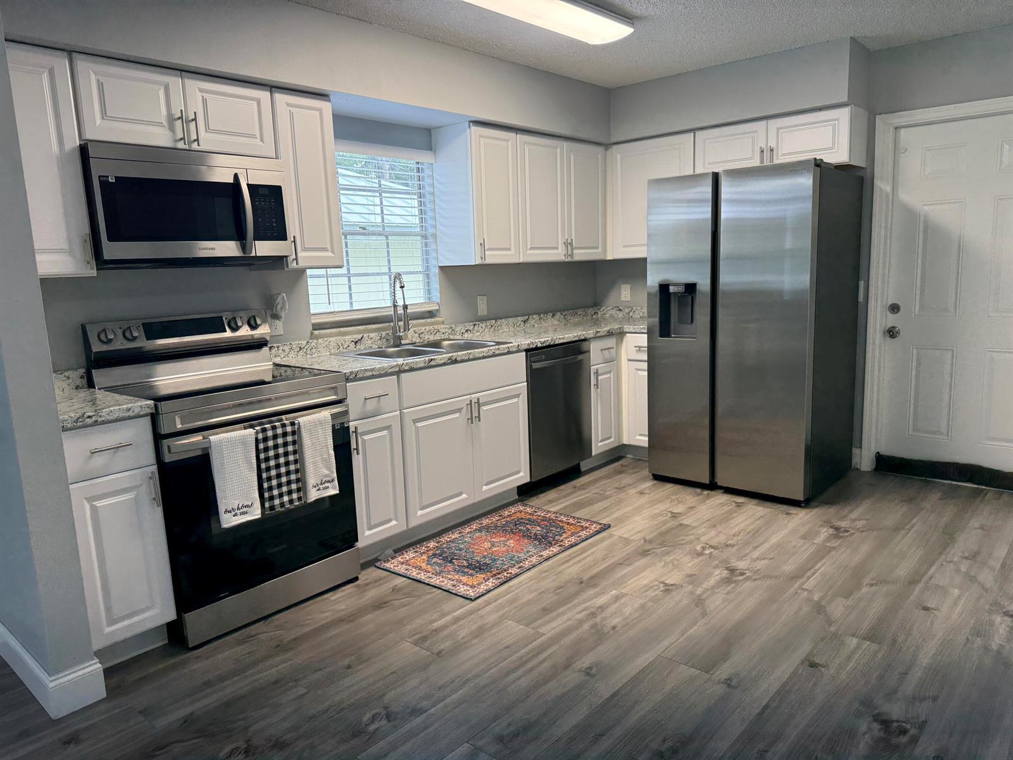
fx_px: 702
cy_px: 380
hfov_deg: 71.6
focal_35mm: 24
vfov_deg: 56.8
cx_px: 506
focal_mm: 6.76
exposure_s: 1/240
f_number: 1.78
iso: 200
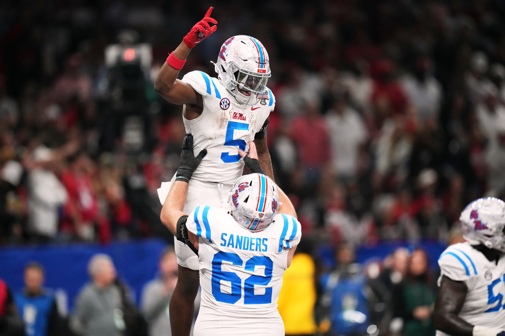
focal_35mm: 400
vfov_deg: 3.4
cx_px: 252
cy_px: 168
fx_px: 5609
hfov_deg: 5.2
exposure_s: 1/3200
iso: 5000
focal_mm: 400
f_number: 2.8
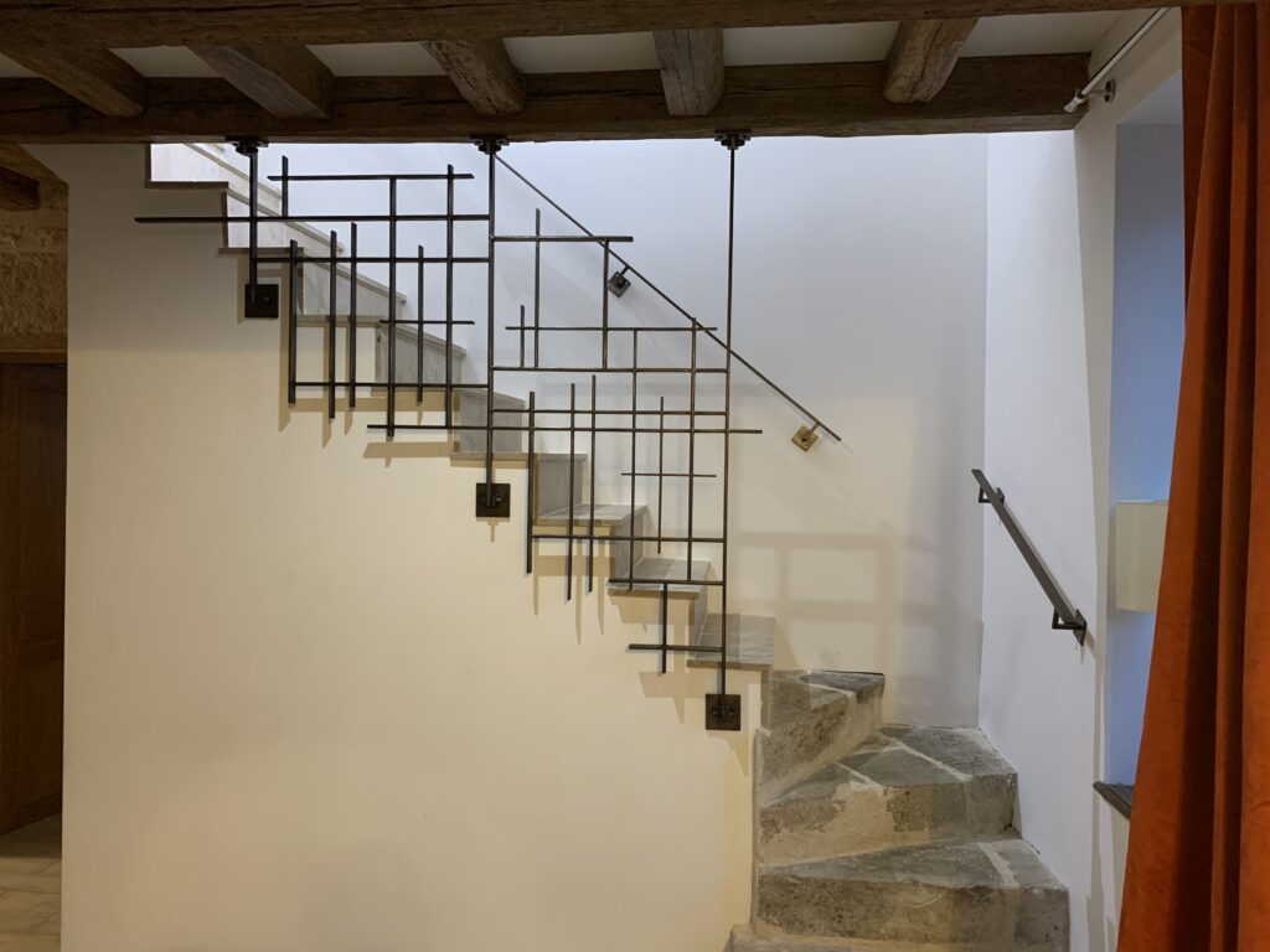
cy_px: 476
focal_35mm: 26
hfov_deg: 67.3
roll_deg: -0.9
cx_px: 635
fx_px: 954
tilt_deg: -0.1
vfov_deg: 53.1
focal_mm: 4.25
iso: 320
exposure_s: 1/50
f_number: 1.8
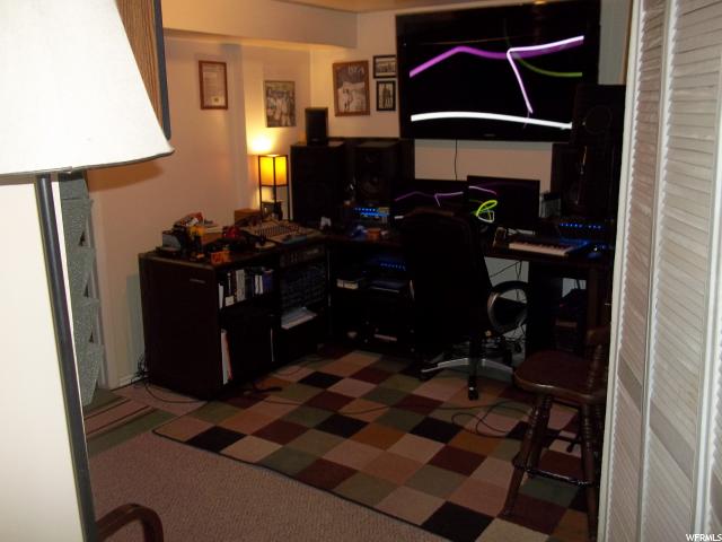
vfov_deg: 44.2
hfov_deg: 56.8
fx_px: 667
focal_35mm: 32
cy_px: 271
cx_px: 361
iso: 160
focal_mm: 5.7
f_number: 2.9
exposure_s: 1/30
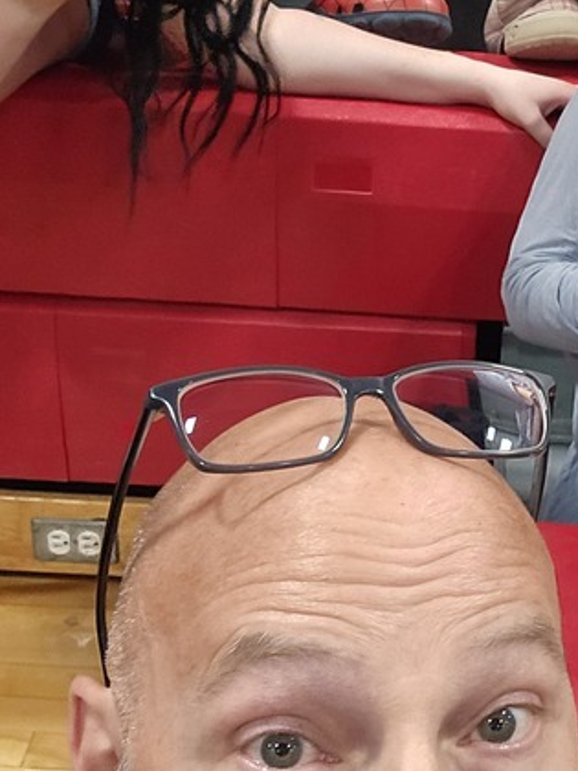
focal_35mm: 61
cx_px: 528
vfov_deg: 31.6
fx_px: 1358
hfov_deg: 23.4
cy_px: 319
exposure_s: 1/60.2
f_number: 2.2
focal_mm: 3.3
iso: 640
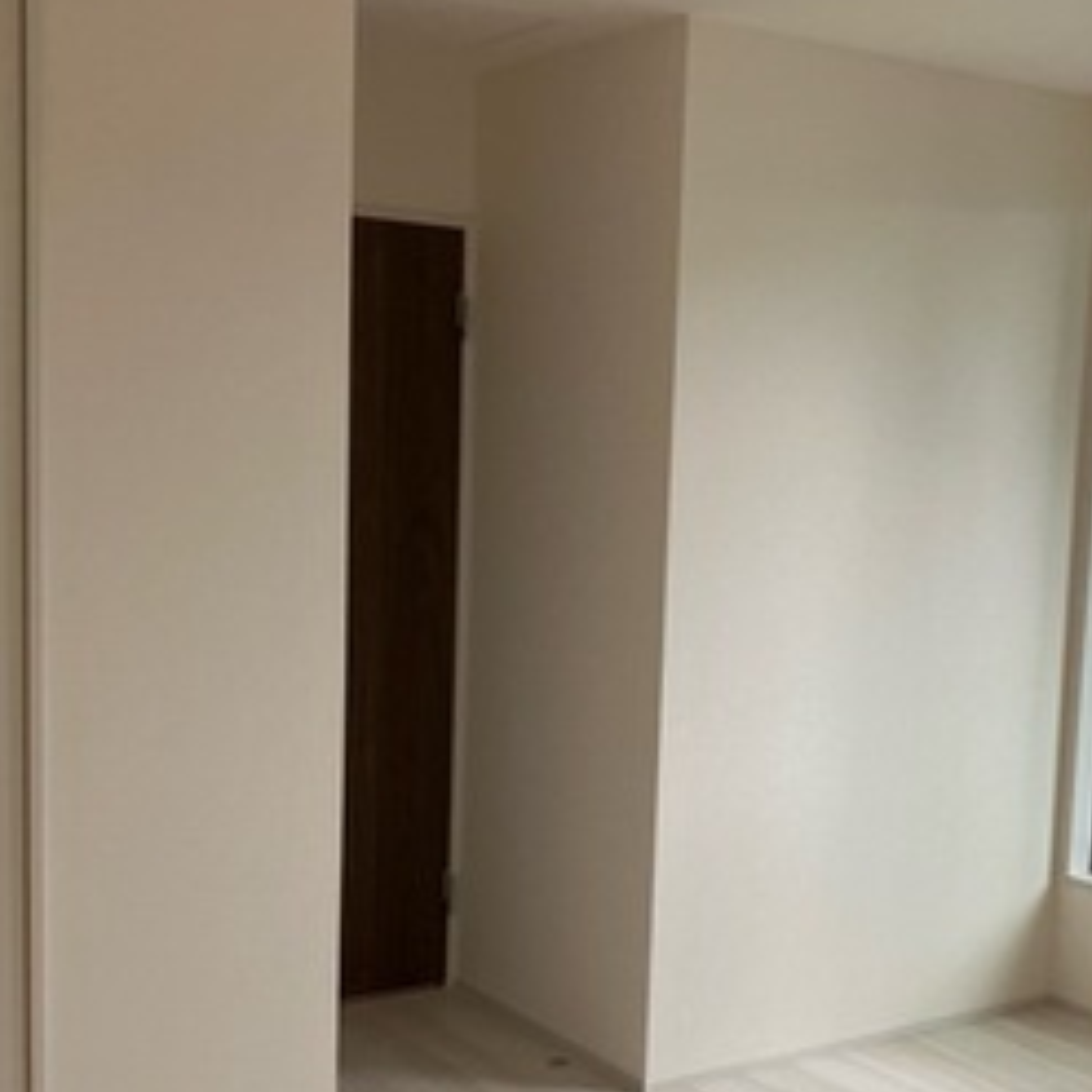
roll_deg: -2.8
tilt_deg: -6.3
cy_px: 668
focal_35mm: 48
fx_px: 1713
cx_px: 659
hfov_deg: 35.2
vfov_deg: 35.2
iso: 125
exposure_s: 1/60
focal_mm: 3.99
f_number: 1.8
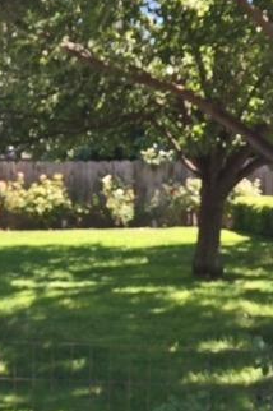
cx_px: 8
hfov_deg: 21.8
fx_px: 684
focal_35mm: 60
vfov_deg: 33.4
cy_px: 236
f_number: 2.2
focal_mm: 4.15
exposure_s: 1/291
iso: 32
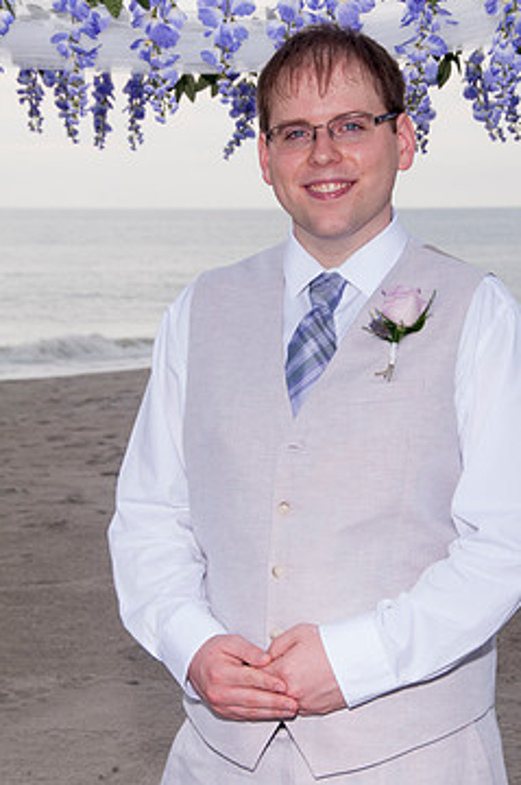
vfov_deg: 19.8
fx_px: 2242
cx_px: 306
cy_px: 342
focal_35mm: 103
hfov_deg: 13.2
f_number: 10
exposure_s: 1/250
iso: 100
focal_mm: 55
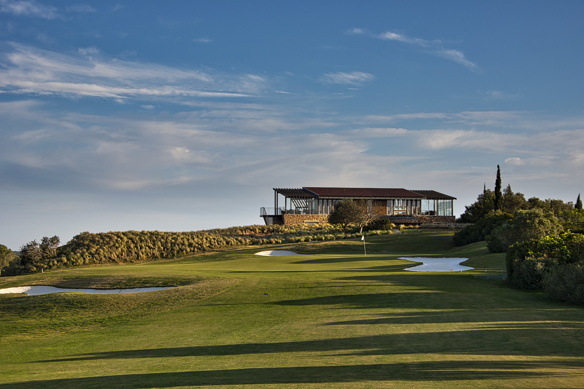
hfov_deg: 29.6
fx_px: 1103
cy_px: 194
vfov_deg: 20.0
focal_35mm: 68
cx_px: 292
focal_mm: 68
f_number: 10
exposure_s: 1/200
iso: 100
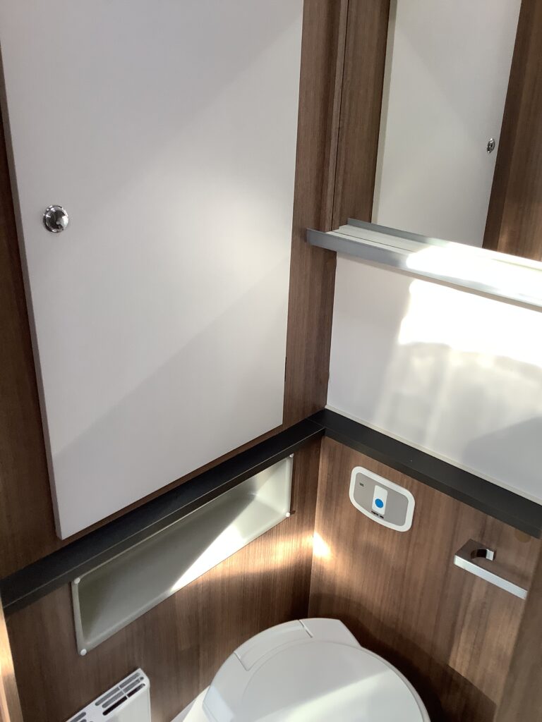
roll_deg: -2.2
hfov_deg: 45.4
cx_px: 271
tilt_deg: -24.2
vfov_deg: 58.4
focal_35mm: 31
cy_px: 361
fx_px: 647
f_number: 2.4
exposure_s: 1/120
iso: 80
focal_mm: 3.3
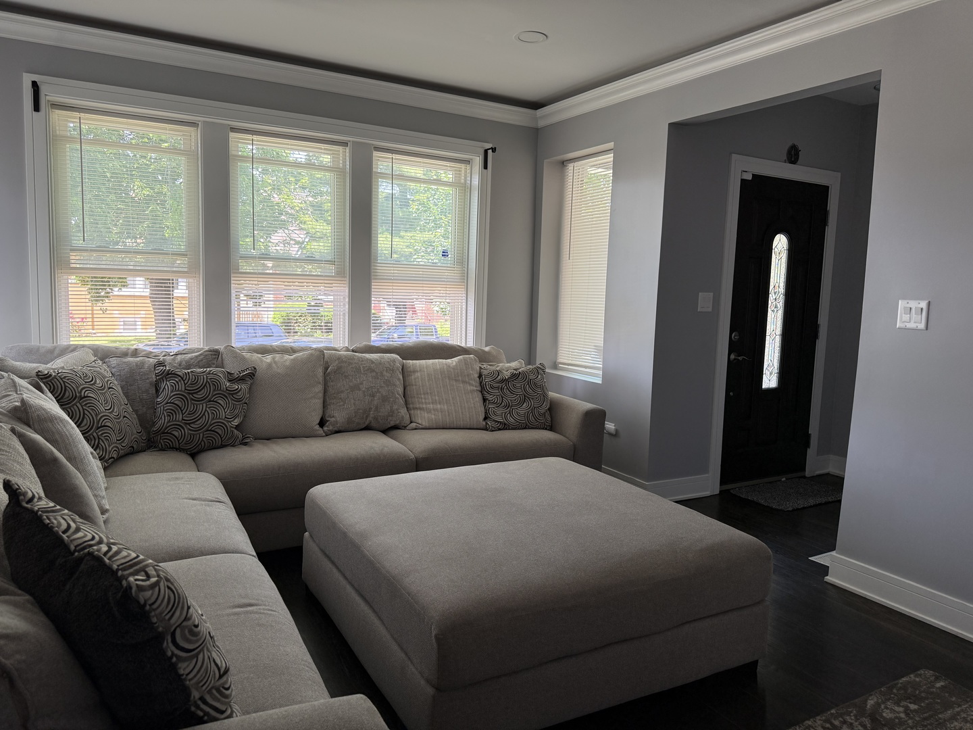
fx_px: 675
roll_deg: -1.7
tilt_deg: -6.1
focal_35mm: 24
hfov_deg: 71.6
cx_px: 486
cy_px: 365
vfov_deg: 56.8
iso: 160
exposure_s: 1/121
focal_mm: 6.76
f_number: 1.78
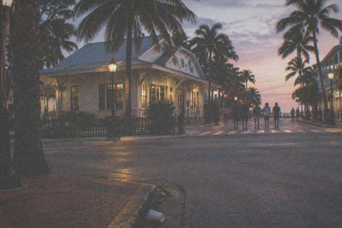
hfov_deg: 54.5
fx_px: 332
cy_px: 114
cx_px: 171
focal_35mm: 35
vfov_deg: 37.8
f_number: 8
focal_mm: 35
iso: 6400
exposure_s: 1/30
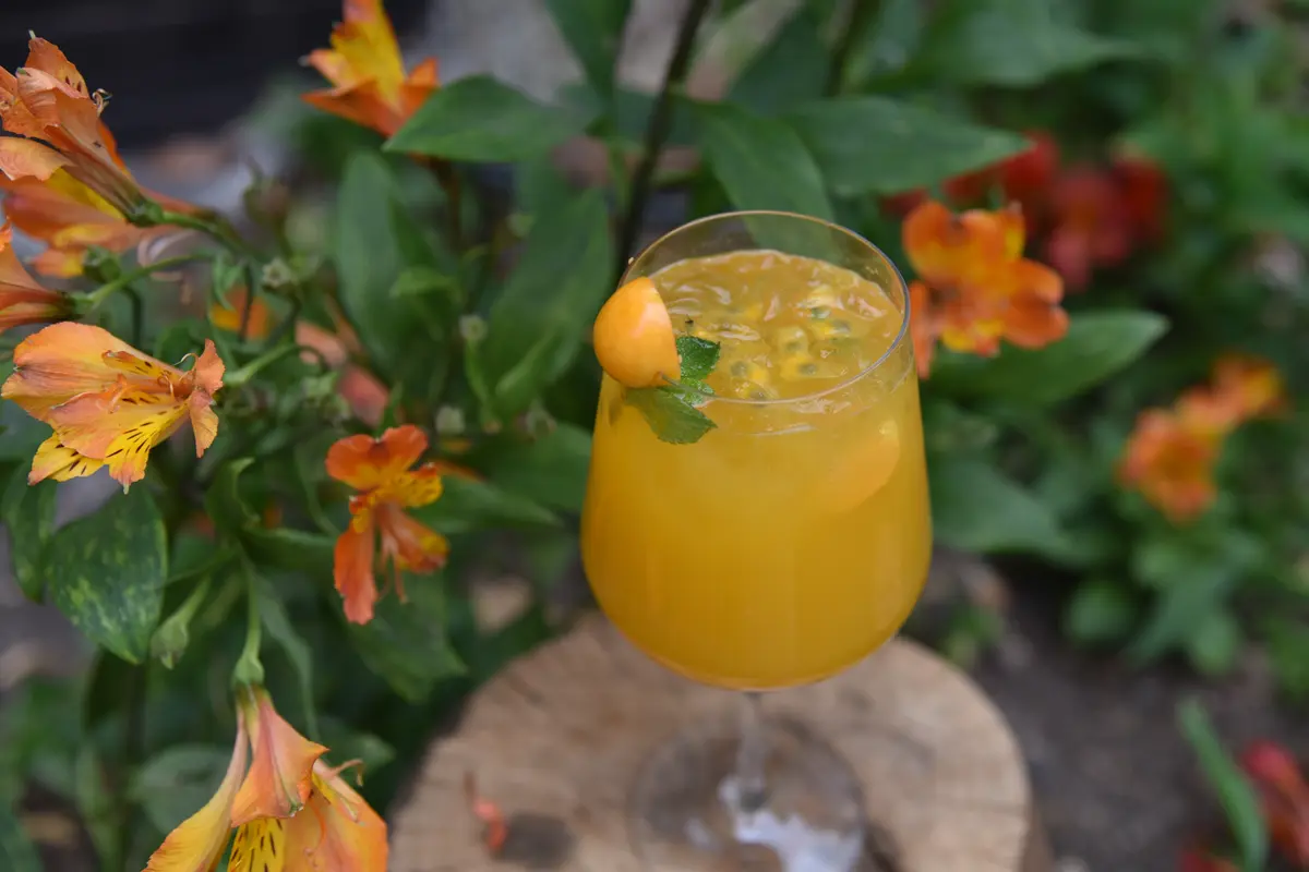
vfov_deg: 28.1
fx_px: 1745
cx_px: 654
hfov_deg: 41.1
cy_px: 436
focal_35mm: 48
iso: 450
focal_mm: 48
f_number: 4
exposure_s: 1/1000
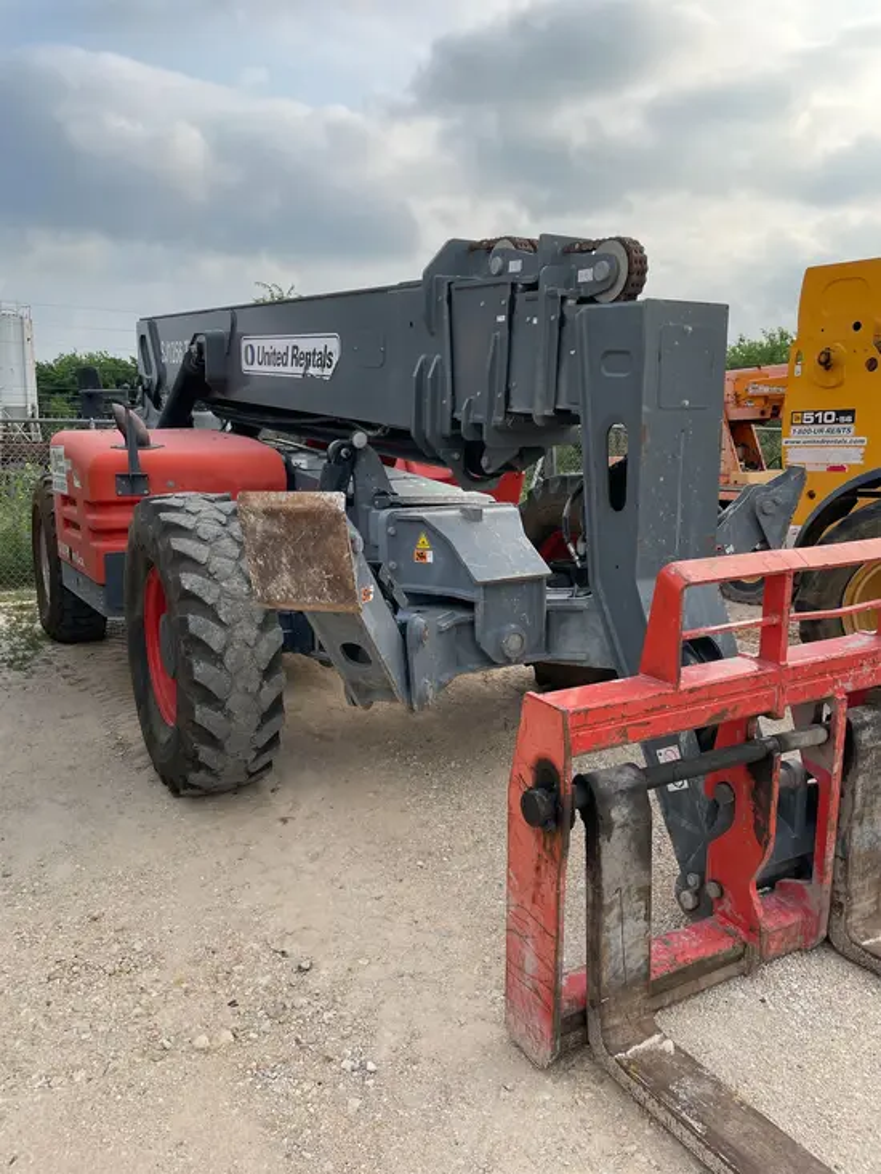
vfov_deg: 67.3
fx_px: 882
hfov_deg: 53.1
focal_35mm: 26
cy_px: 587
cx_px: 440
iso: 32
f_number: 1.6
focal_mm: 4.2
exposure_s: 1/1435
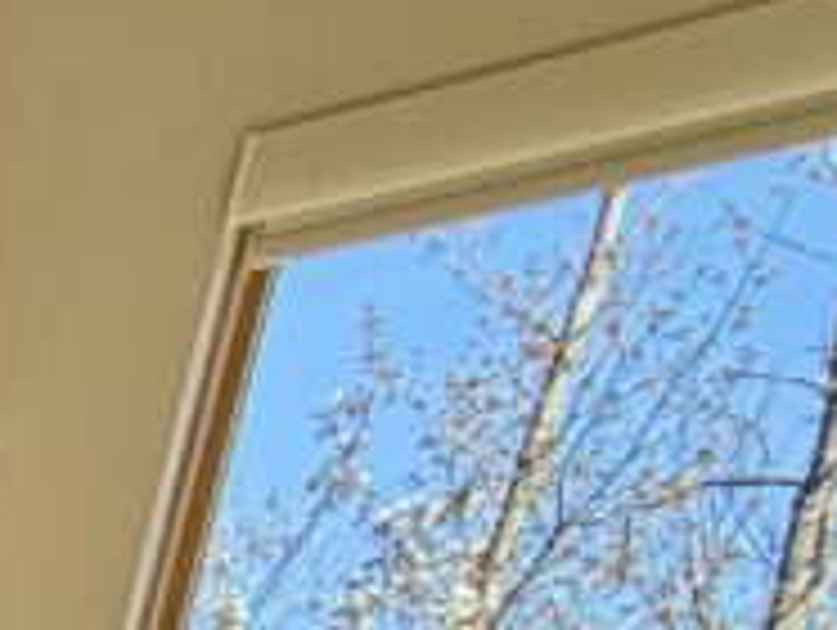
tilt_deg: -18.3
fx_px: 1864
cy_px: 1674
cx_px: -1426
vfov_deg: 12.7
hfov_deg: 13.1
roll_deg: -0.5
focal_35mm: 77
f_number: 2.2
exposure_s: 1/275
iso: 50
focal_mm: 2.22
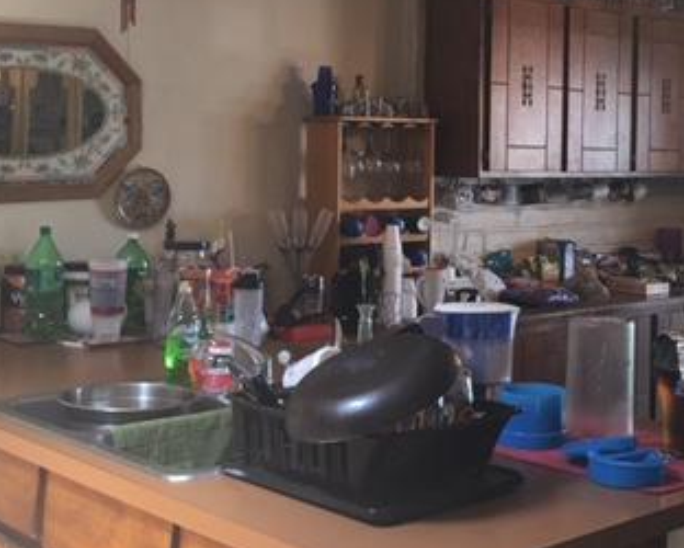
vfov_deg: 26.1
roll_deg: -1.3
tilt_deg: -3.2
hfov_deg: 32.1
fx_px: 1175
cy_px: 184
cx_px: 478
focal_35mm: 58
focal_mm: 4.15
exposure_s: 1/15
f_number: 2.2
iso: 32
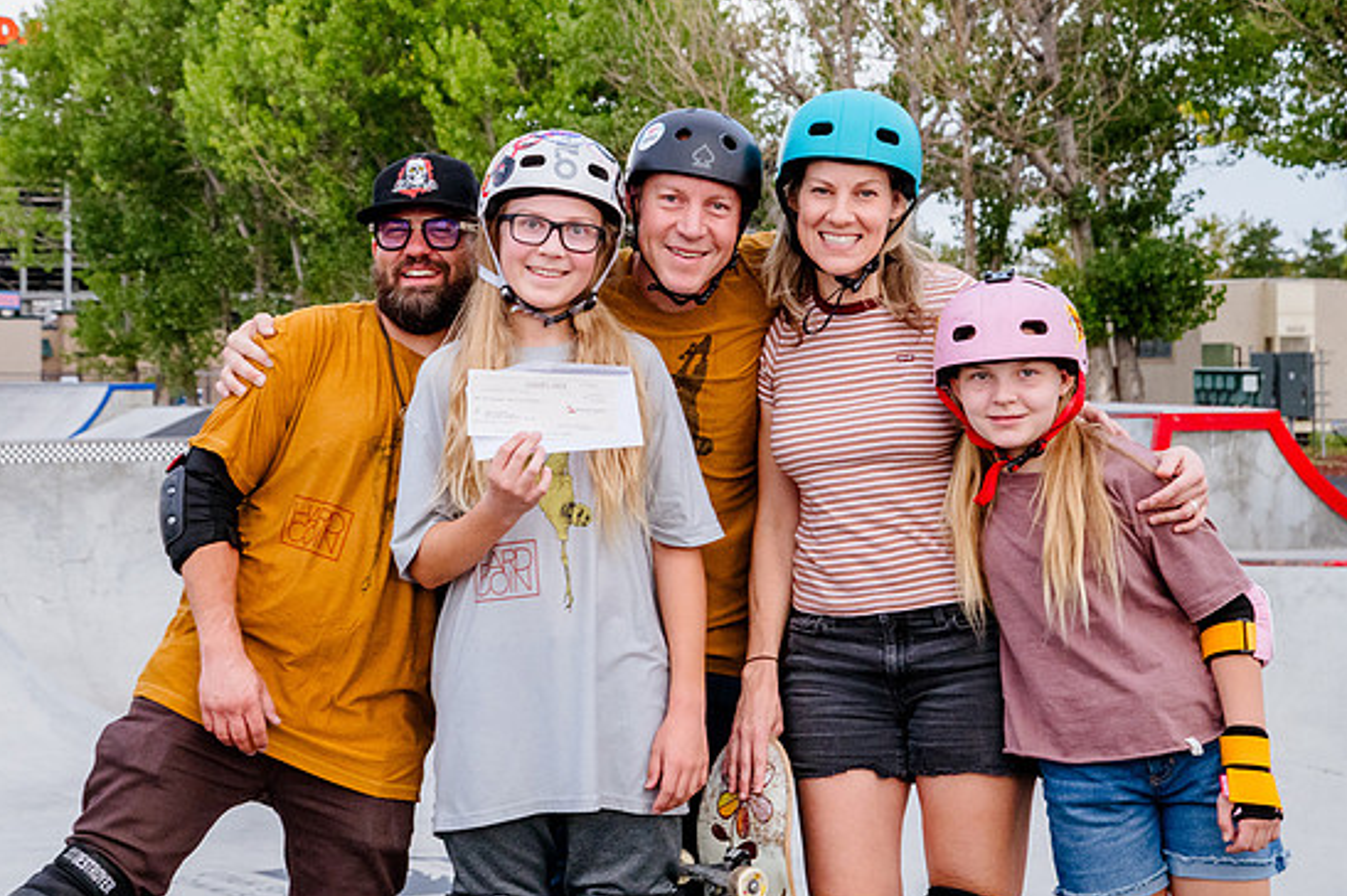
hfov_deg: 21.9
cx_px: 509
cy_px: 346
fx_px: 3478
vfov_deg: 14.7
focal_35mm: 93
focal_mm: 70
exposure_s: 1/400
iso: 2500
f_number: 9
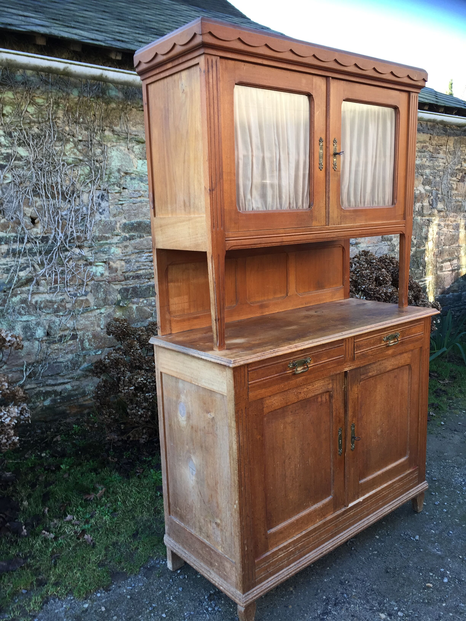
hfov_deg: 48.2
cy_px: 310
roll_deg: +2.0
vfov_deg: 61.7
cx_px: 233
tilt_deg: -8.6
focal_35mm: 29
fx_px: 521
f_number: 2.2
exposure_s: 1/100
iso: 40
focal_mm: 4.15
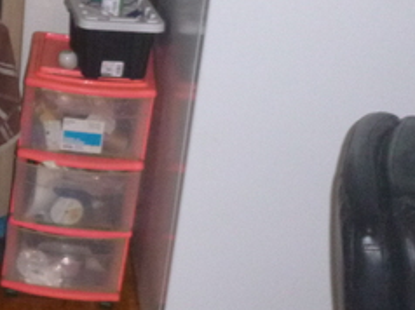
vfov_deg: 15.2
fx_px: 1162
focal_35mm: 97
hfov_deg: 18.8
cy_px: 176
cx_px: -119
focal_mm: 6.4
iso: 640
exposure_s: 1/60
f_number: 4.4
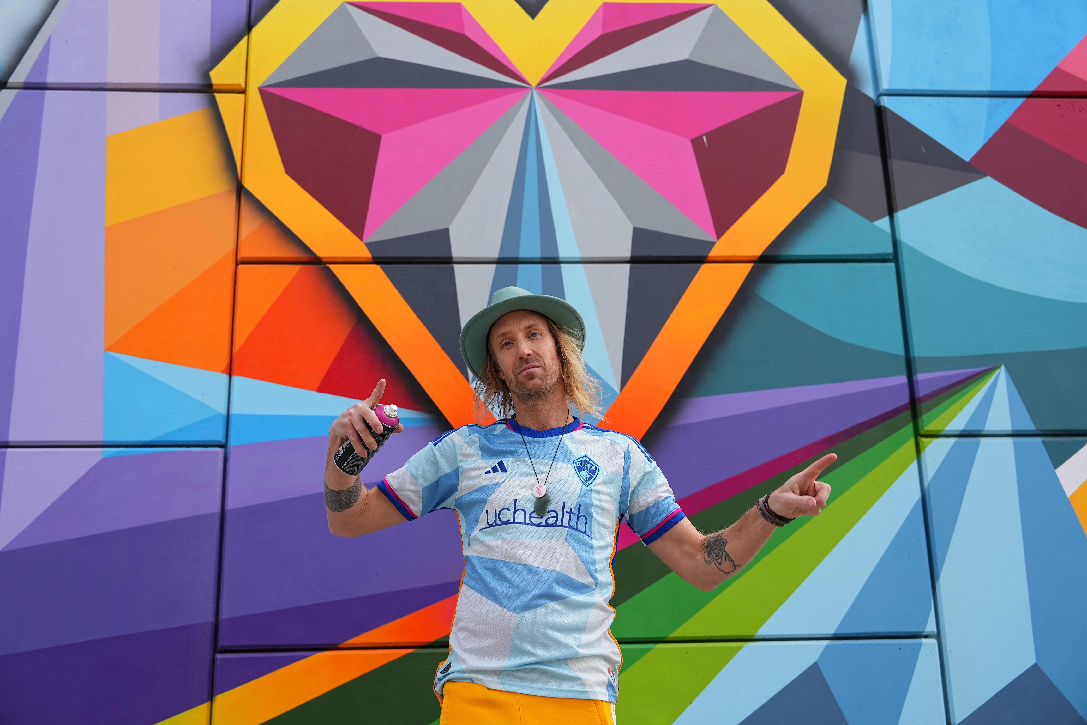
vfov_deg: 34.2
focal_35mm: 39
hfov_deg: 49.6
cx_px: 544
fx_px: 1177
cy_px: 362
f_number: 4
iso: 250
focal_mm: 39
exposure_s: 1/640
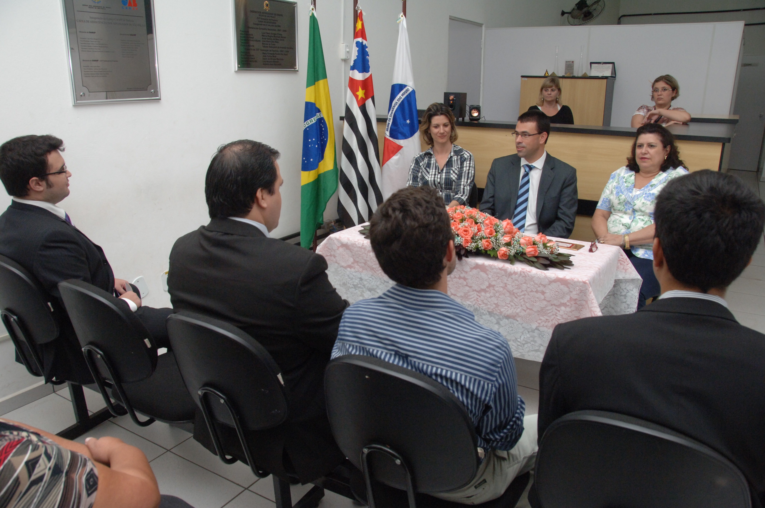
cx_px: 382
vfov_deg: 47.8
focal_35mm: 27
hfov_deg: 67.4
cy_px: 254
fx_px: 573
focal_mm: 18
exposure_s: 1/250
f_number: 6.3
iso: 800
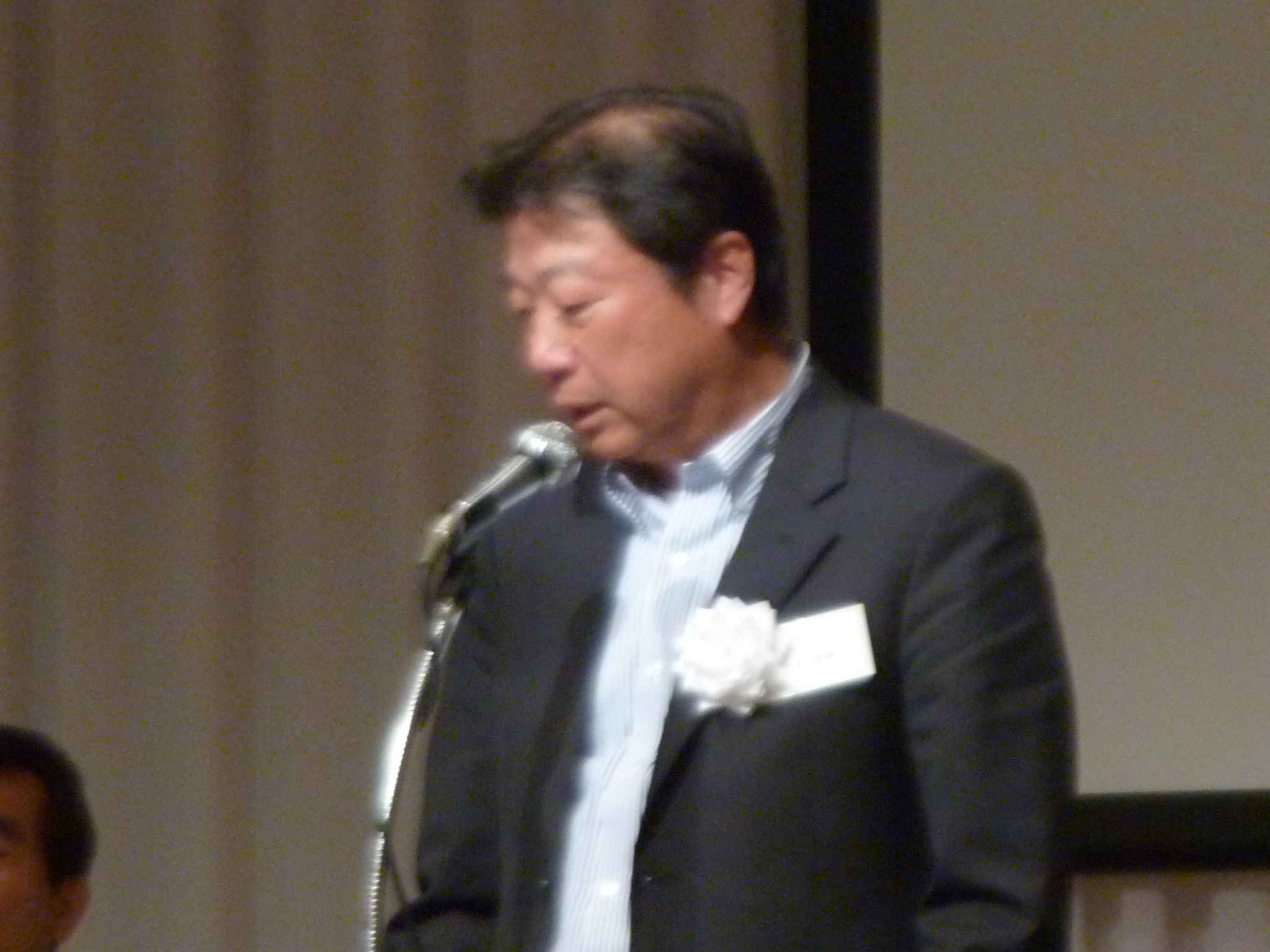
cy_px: 476
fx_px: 19628
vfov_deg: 2.8
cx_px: 635
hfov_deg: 3.7
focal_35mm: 535
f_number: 4.9
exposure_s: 1/60
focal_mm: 49.2
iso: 400
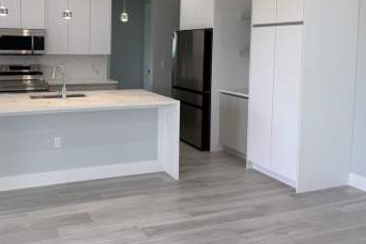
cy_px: 63
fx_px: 356
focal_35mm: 35
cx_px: 117
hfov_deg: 53.2
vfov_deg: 37.0
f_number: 1.78
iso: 50
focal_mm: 6.76
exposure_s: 1/120
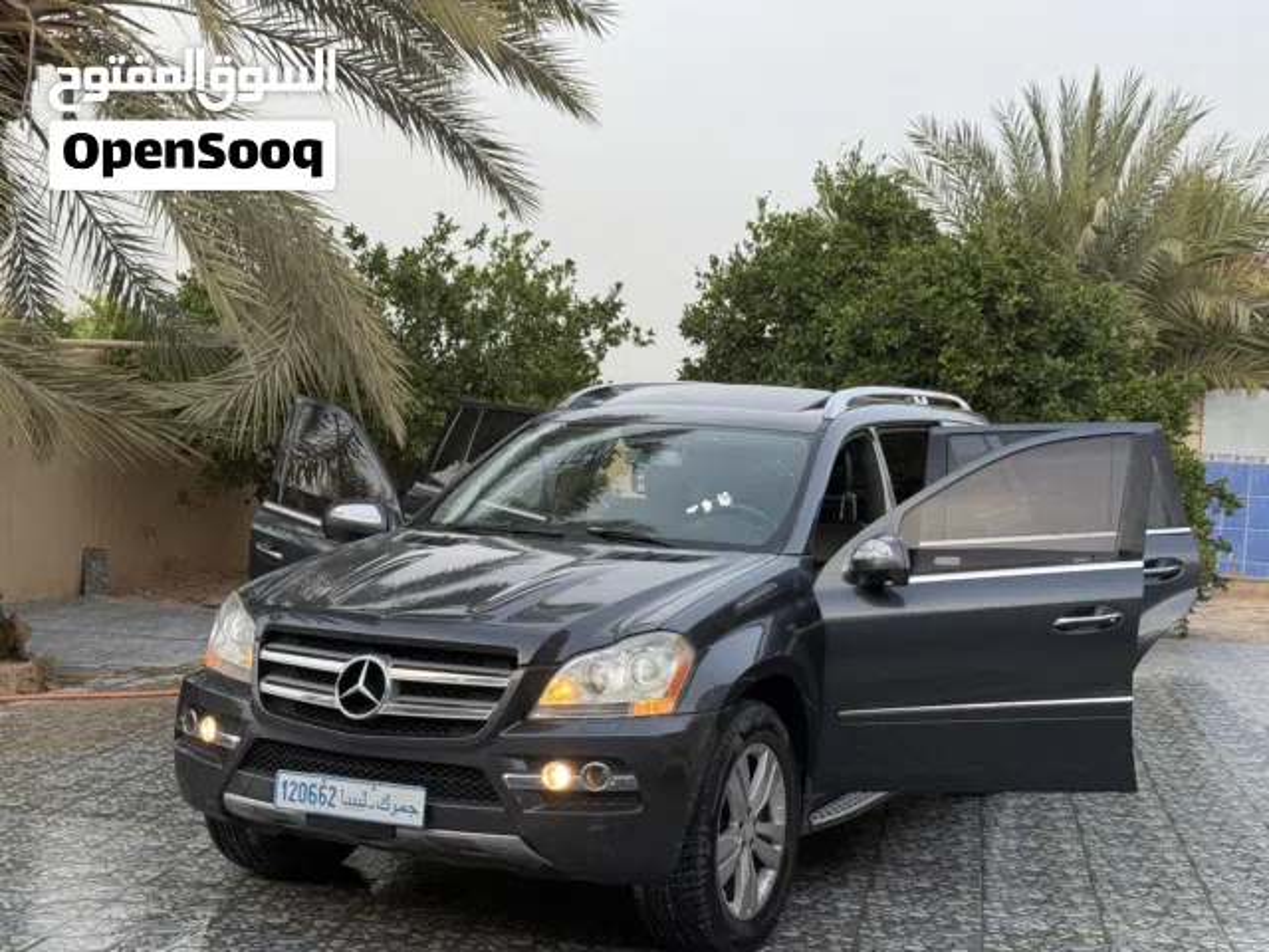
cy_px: 476
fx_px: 1760
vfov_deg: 30.3
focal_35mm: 48
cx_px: 634
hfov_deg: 39.7
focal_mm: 6.76
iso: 64
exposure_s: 1/121
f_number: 1.78
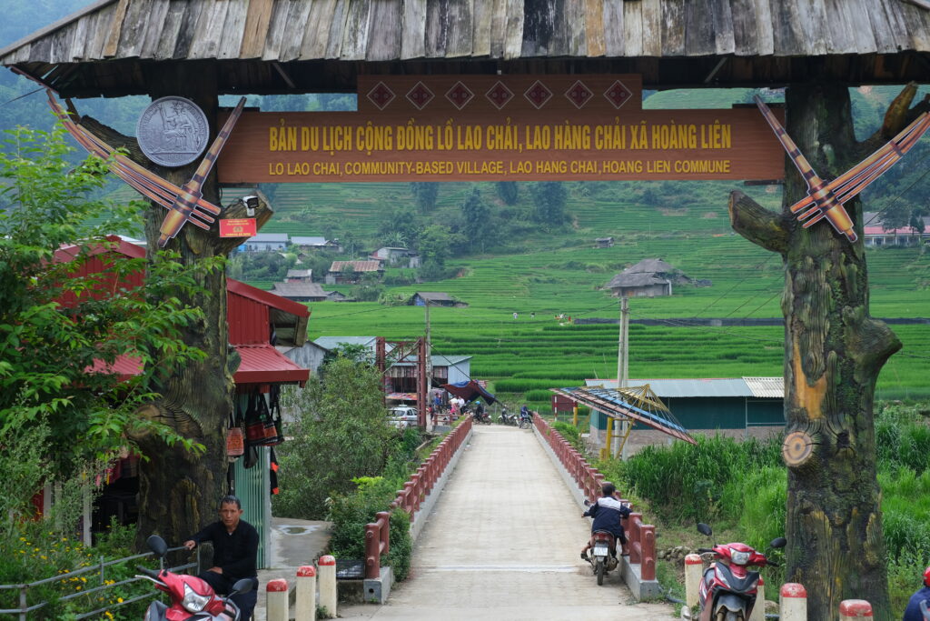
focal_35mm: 53
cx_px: 465
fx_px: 1369
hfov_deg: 37.5
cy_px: 310
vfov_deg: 25.5
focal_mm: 35
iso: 160
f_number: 3.6
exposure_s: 1/420
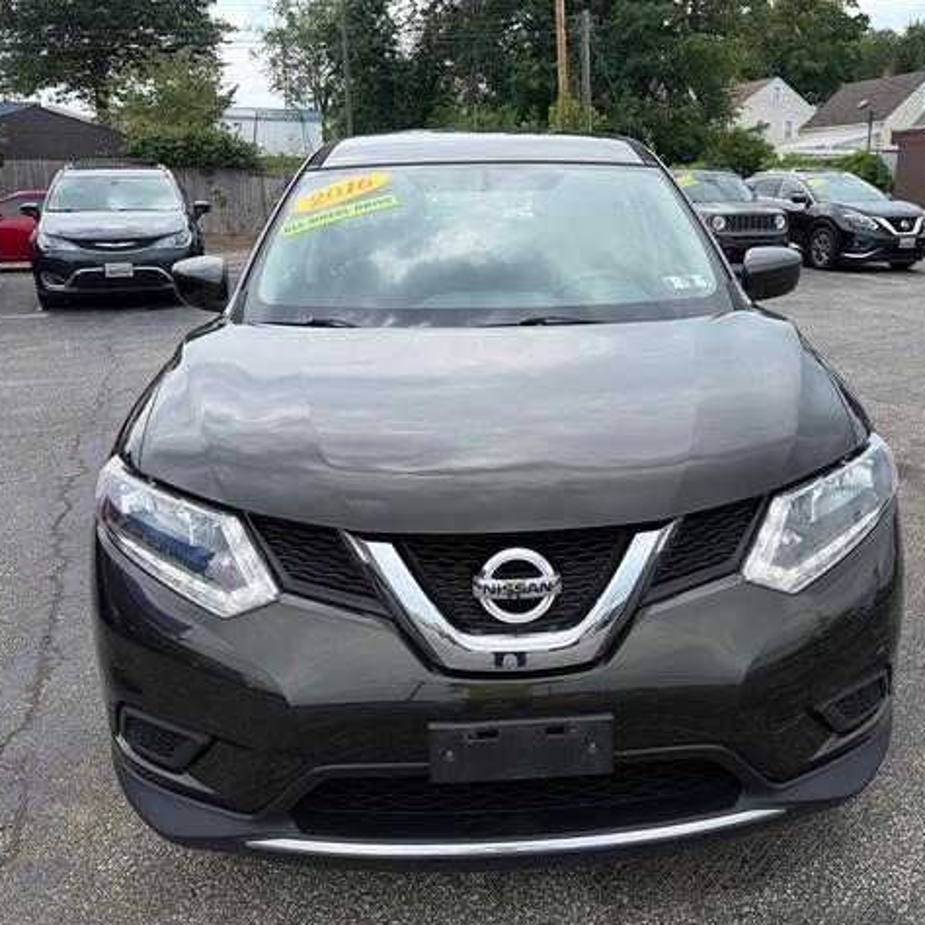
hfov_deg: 52.2
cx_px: 548
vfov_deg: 52.5
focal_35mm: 31
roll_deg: +1.9
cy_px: 466
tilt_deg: -15.5
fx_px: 937
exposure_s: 1/1799
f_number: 1.6
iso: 50
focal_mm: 5.96
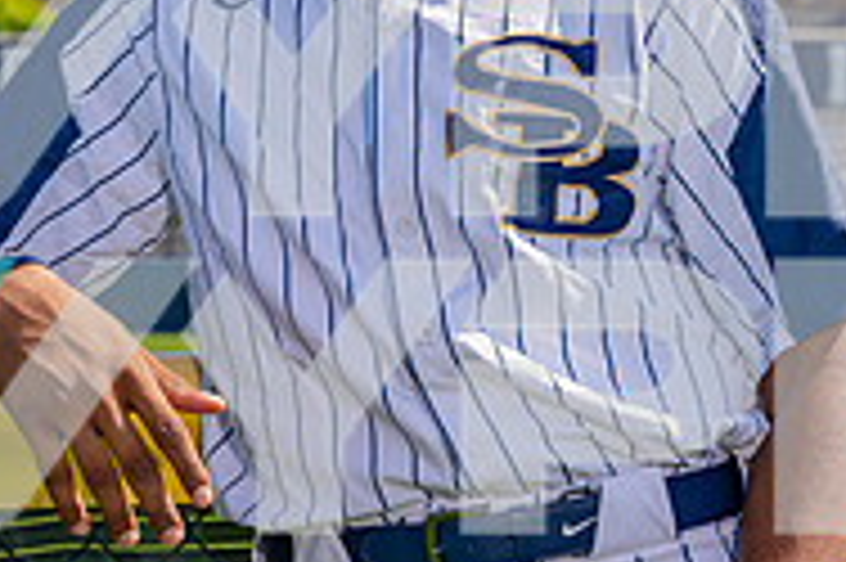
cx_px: 410
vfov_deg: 10.8
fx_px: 2982
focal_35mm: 127
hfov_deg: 16.1
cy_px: 400
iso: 100
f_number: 5
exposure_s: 1/500
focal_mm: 53
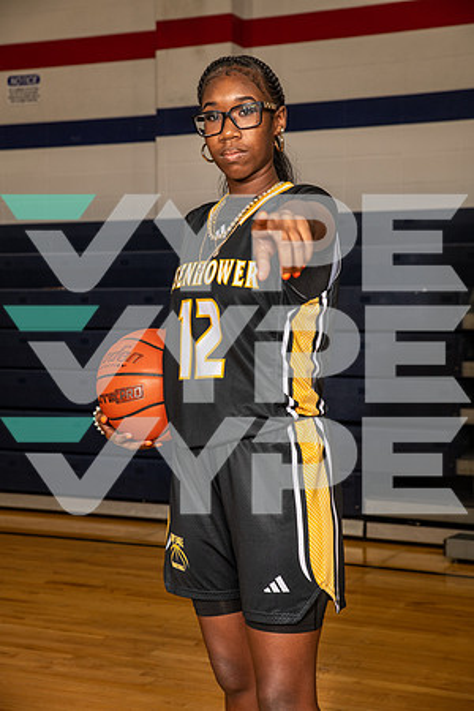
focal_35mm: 62
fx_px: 1224
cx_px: 237
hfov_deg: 21.9
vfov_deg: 32.4
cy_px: 356
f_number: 6.3
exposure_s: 1/320
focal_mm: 62
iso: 320
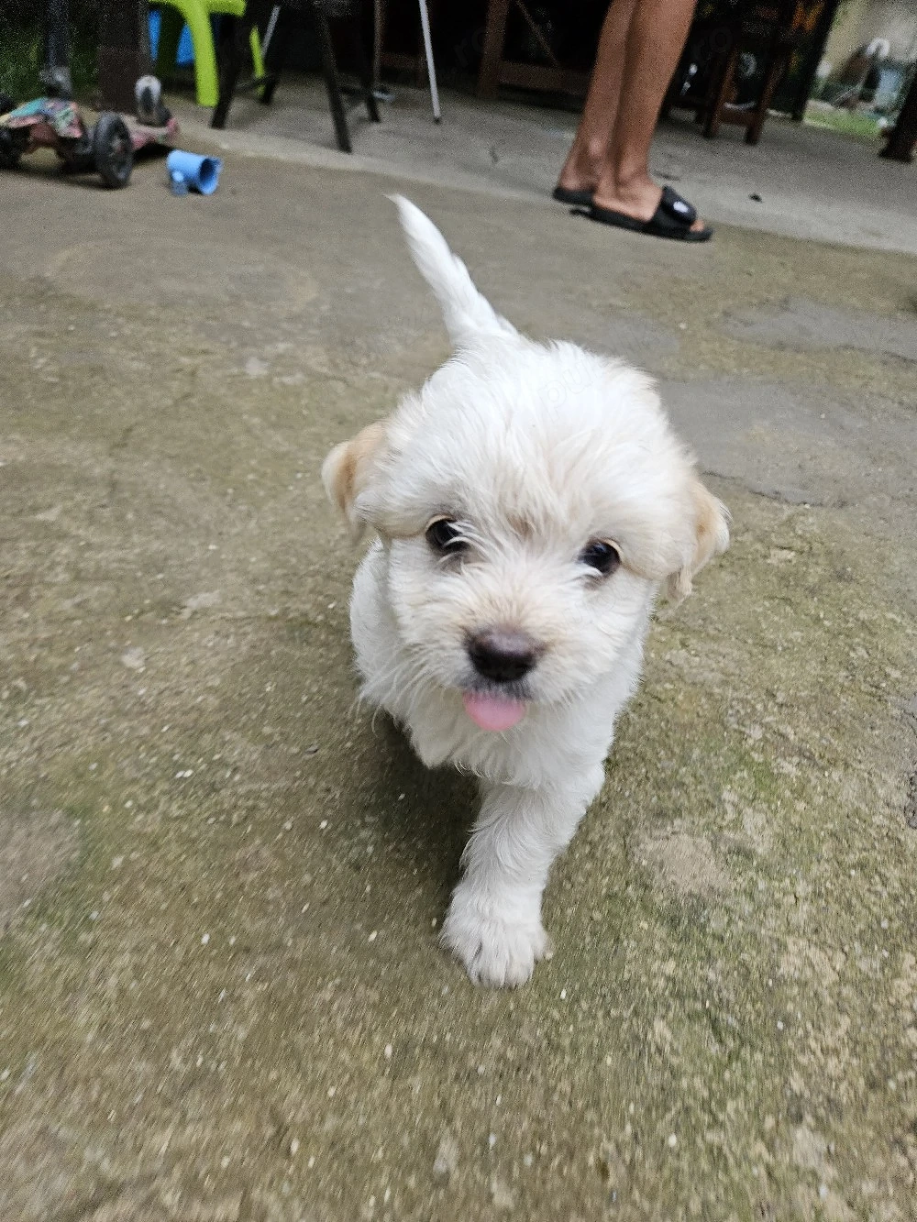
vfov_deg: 73.9
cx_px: 458
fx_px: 812
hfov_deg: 58.9
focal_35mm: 23
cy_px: 611
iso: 80
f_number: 1.8
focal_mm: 5.4
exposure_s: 1/192
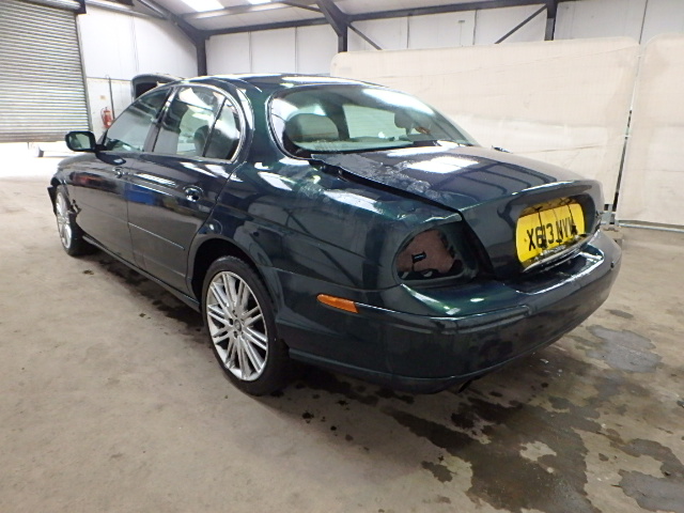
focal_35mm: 24
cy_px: 256
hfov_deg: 71.6
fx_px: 474
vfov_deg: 56.8
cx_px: 342
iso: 800
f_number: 3.9
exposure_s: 1/30
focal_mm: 4.2
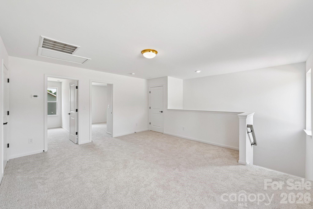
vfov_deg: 81.2
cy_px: 104
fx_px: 122
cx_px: 156
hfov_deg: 104.3
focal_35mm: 14
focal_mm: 14
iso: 100
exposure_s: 1/25
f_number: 8
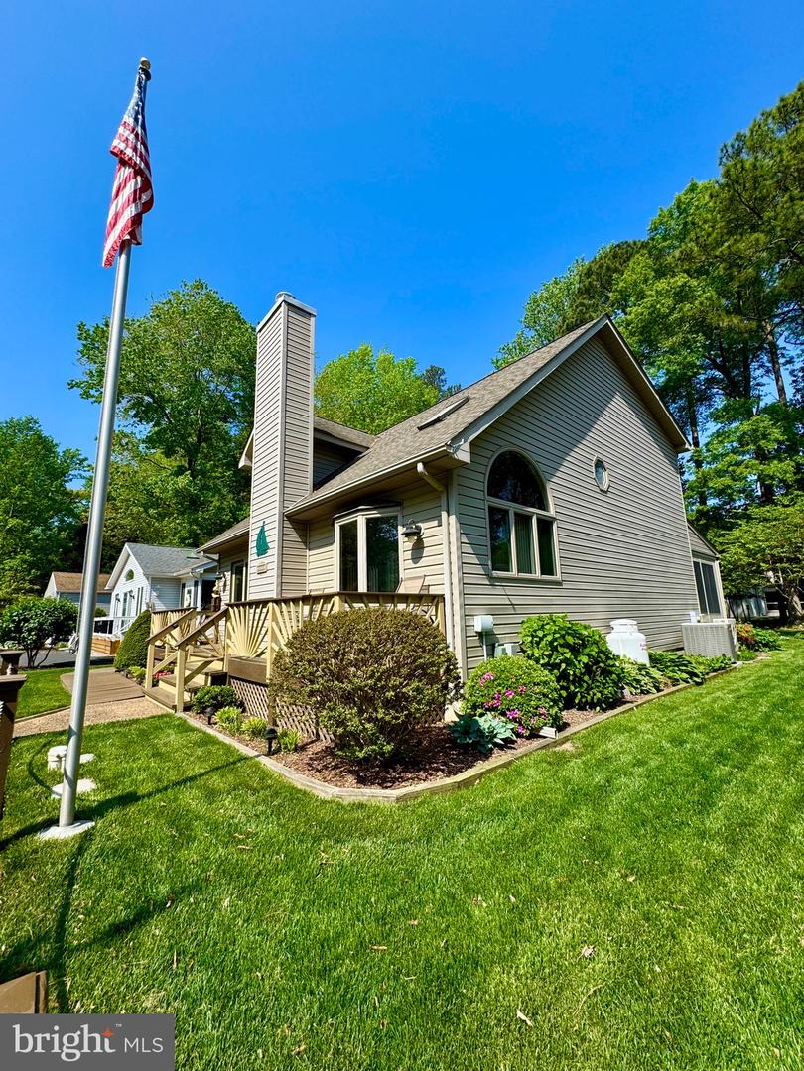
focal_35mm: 14
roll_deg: +2.7
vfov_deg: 102.1
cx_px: 402
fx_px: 434
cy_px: 536
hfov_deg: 85.7
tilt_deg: +10.1
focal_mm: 2.22
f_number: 2.2
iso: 50
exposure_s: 1/1370
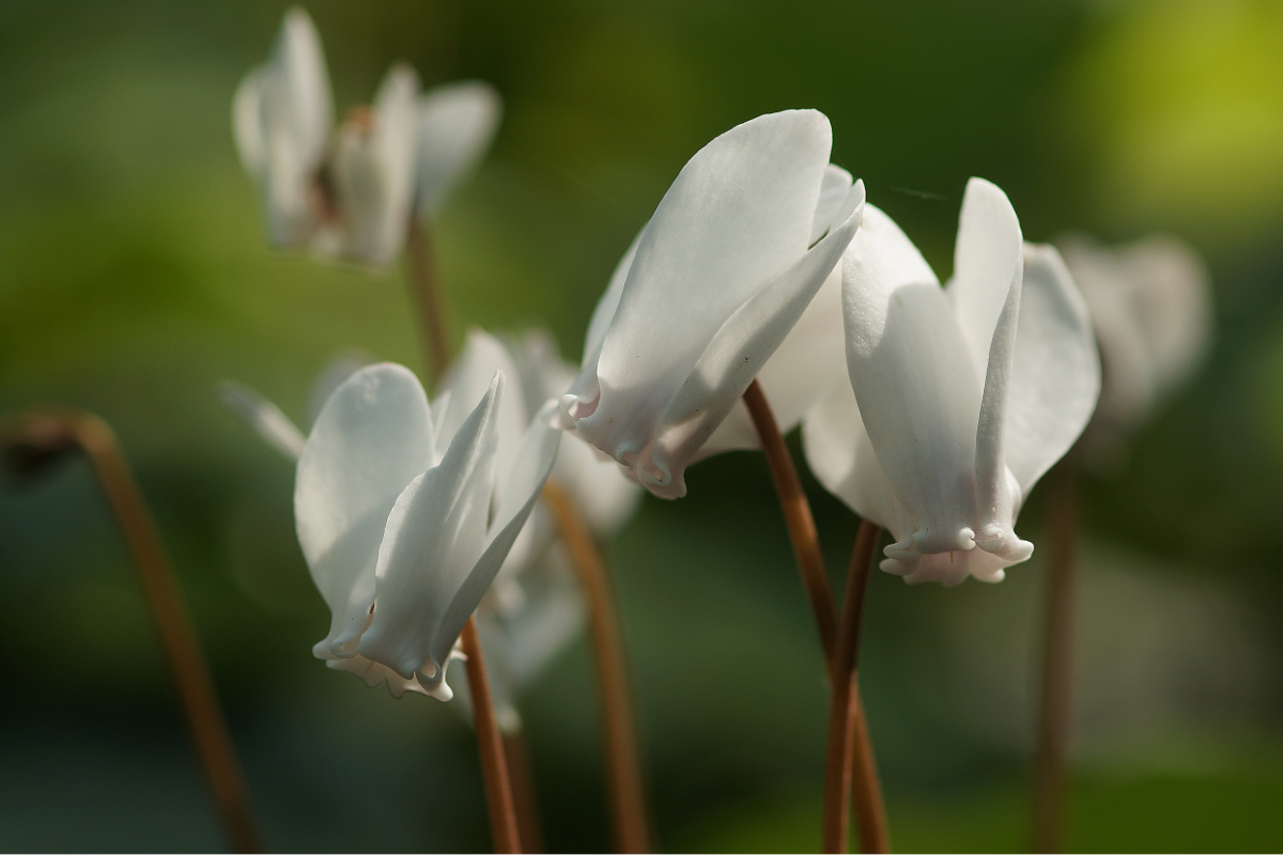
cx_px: 642
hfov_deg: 13.7
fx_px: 5345
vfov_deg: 9.1
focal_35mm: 150
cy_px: 428
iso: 100
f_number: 3.5
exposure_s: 1/400
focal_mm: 100
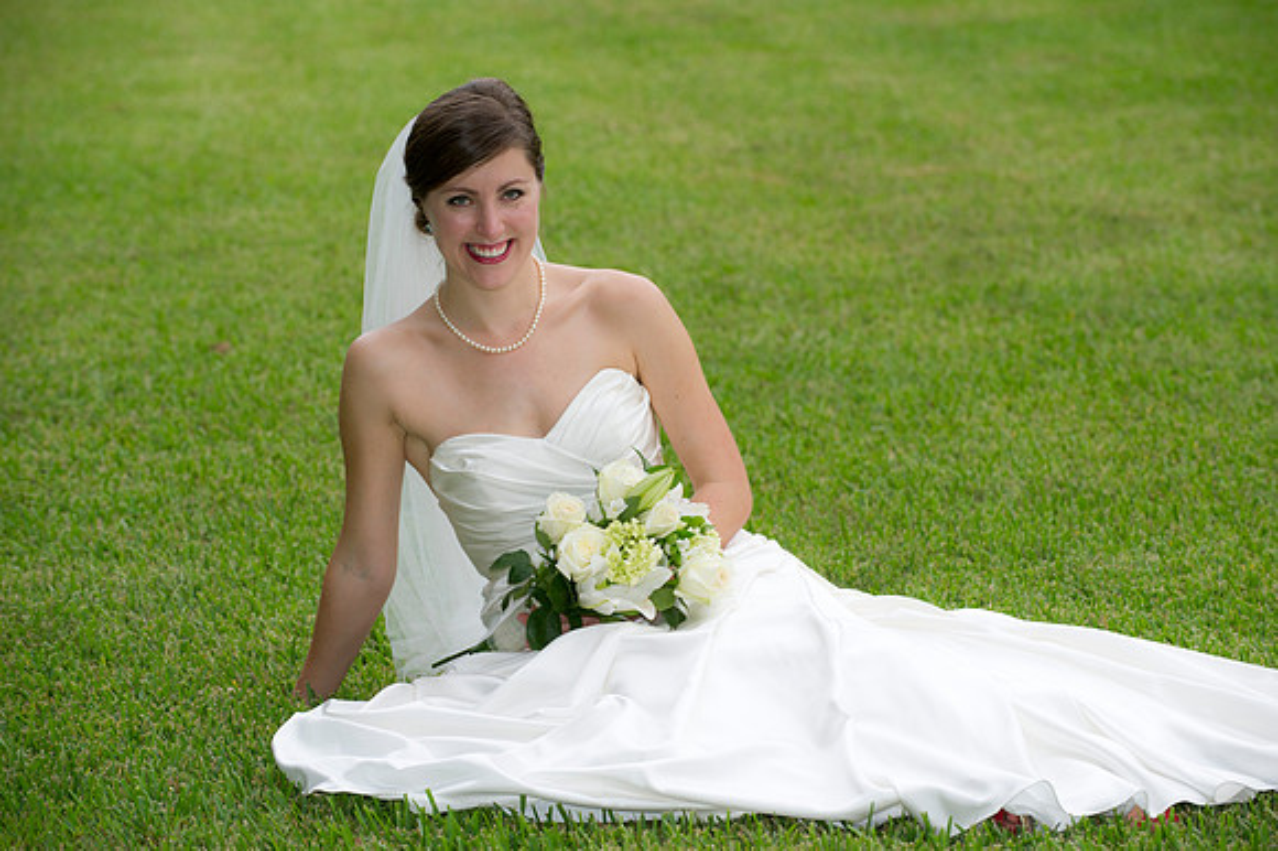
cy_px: 426
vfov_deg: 10.1
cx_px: 639
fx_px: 4790
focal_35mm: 135
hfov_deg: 15.2
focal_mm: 135
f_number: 4.5
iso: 400
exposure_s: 1/250
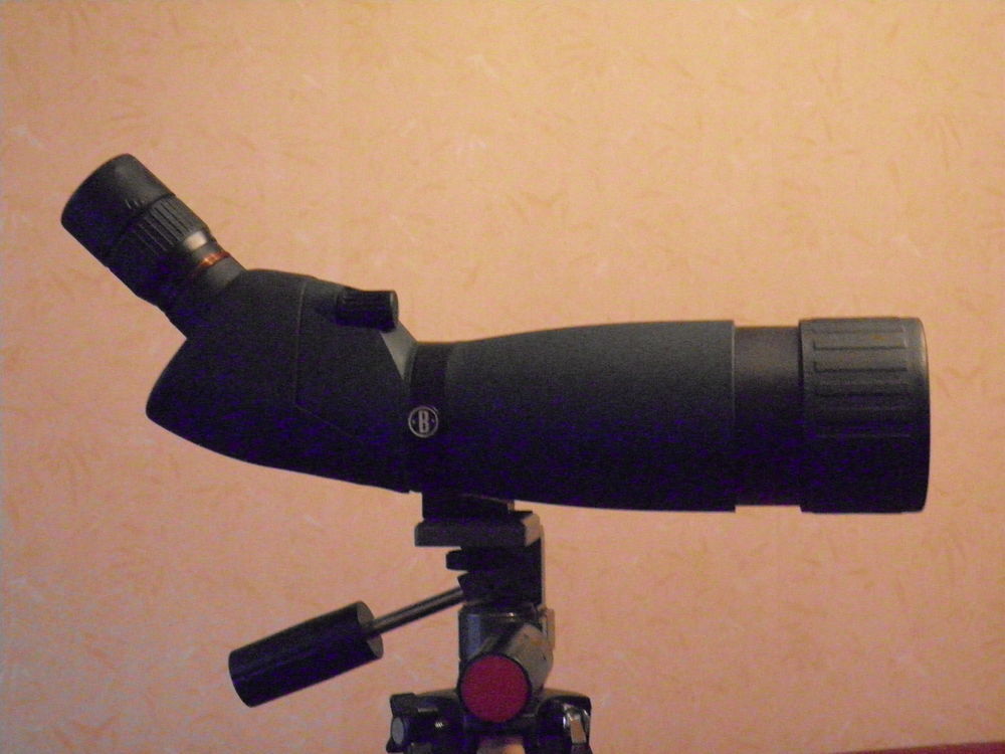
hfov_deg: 31.2
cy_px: 377
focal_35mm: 62
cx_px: 502
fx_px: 1800
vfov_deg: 23.7
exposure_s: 1/25
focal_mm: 11.2
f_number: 3.8
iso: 1600
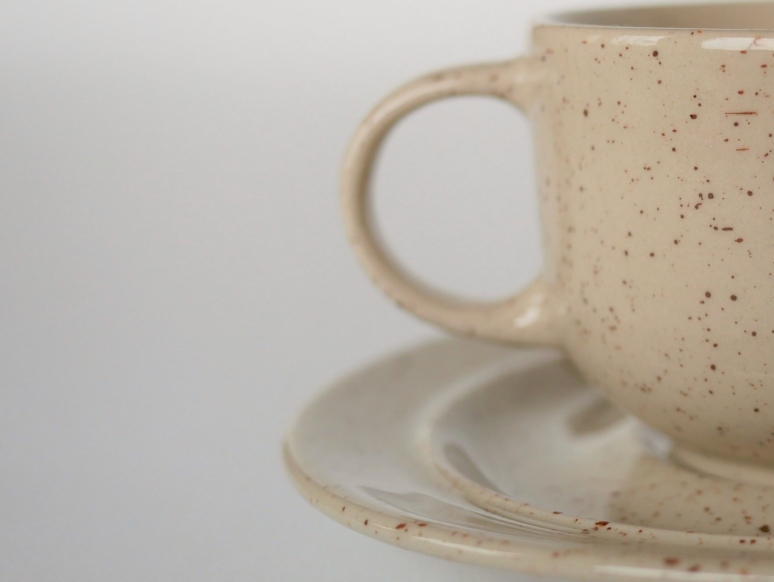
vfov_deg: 17.4
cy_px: 302
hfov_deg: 22.0
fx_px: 1902
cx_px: 809
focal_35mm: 85
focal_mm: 20
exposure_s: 1/250
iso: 200
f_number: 2.5
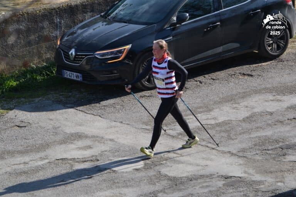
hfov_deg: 9.1
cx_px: 148
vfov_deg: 6.1
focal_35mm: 225
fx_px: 1850
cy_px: 98
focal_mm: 150
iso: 400
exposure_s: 1/1250
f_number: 5.6
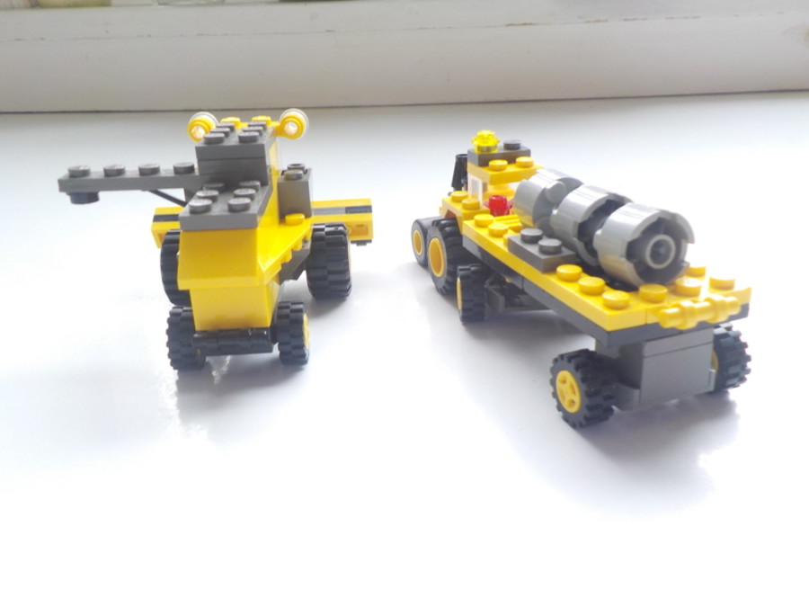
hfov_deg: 60.0
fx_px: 701
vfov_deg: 46.8
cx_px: 404
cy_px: 304
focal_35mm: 30
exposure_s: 1/30
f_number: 3.3
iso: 125
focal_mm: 4.1
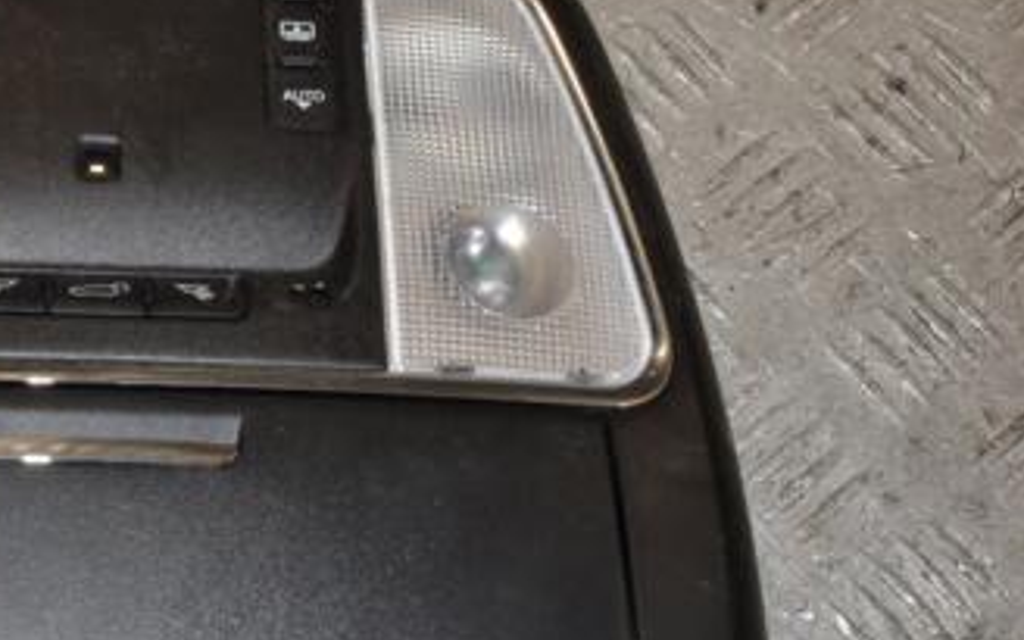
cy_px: 381
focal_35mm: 84
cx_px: 97
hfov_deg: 23.9
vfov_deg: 15.5
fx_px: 2344
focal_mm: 30
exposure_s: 1/200
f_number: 13
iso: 800
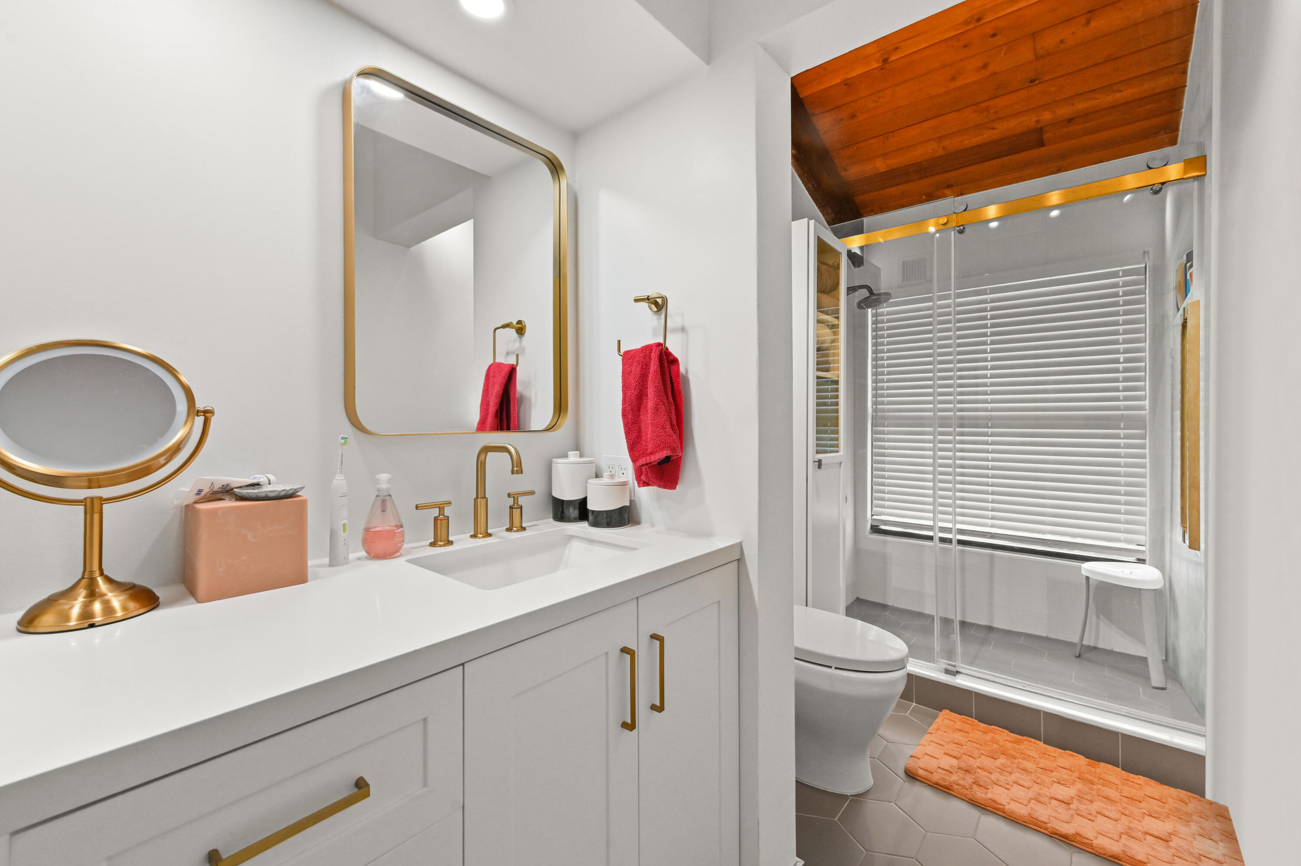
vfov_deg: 81.1
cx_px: 650
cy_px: 433
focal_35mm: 14
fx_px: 506
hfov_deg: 104.3
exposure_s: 1/25
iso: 400
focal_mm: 14
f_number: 9
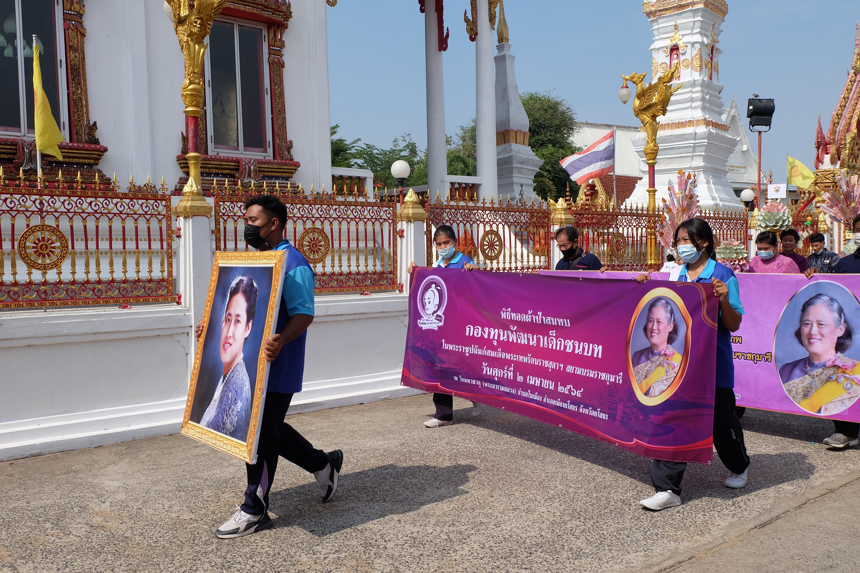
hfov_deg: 58.7
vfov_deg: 41.1
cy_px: 286
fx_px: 764
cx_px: 430
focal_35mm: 32
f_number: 9
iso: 200
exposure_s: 1/350
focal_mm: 21.1
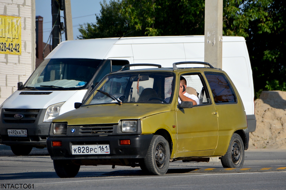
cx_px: 143
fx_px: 2202
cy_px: 95
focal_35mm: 278
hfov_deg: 7.4
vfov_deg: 4.9
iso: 400
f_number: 7.1
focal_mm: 185
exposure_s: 1/2000
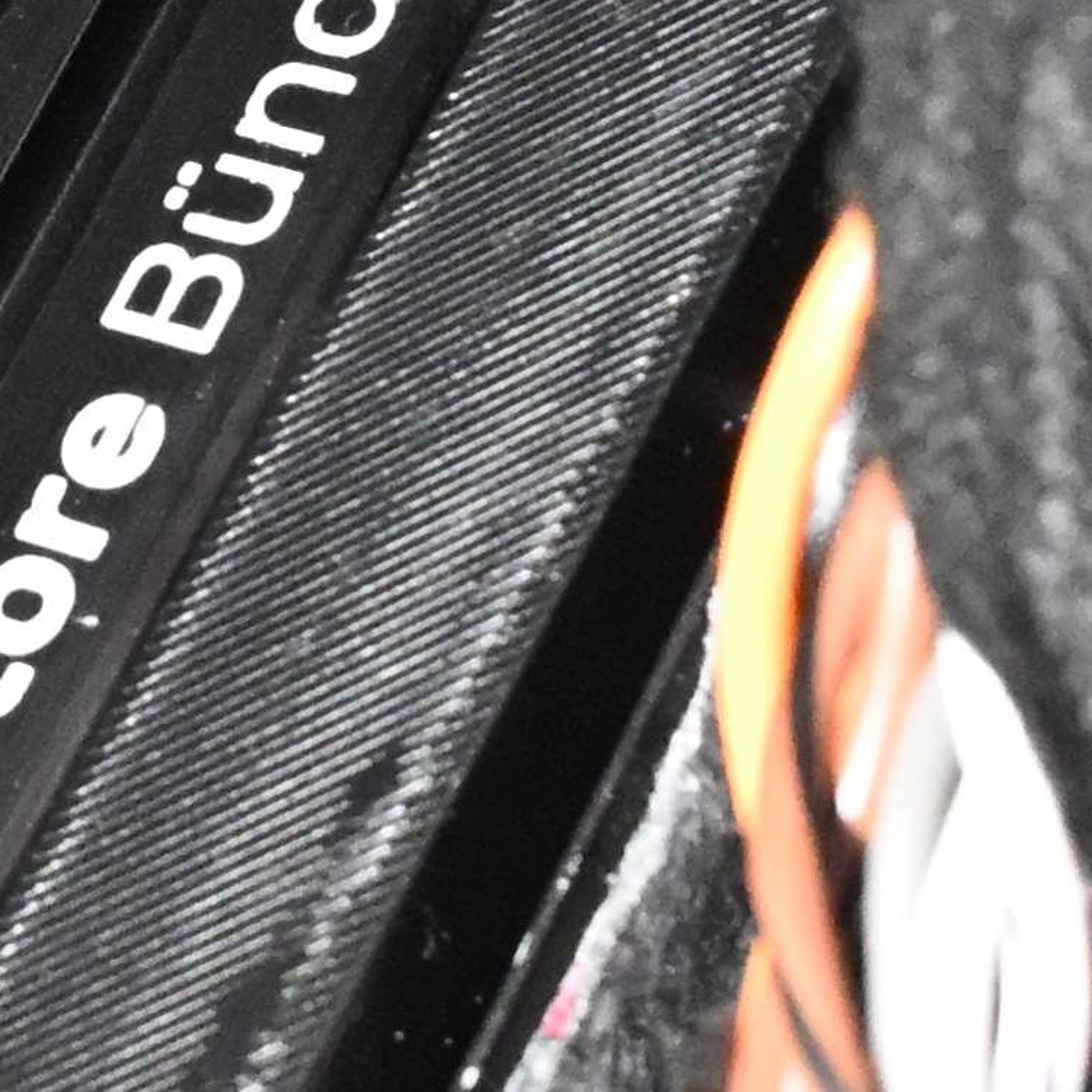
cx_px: -785
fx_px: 8949
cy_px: 95
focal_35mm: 251
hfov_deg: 6.8
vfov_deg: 7.0
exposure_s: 1/160
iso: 8000
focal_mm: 26.5
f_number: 6.3
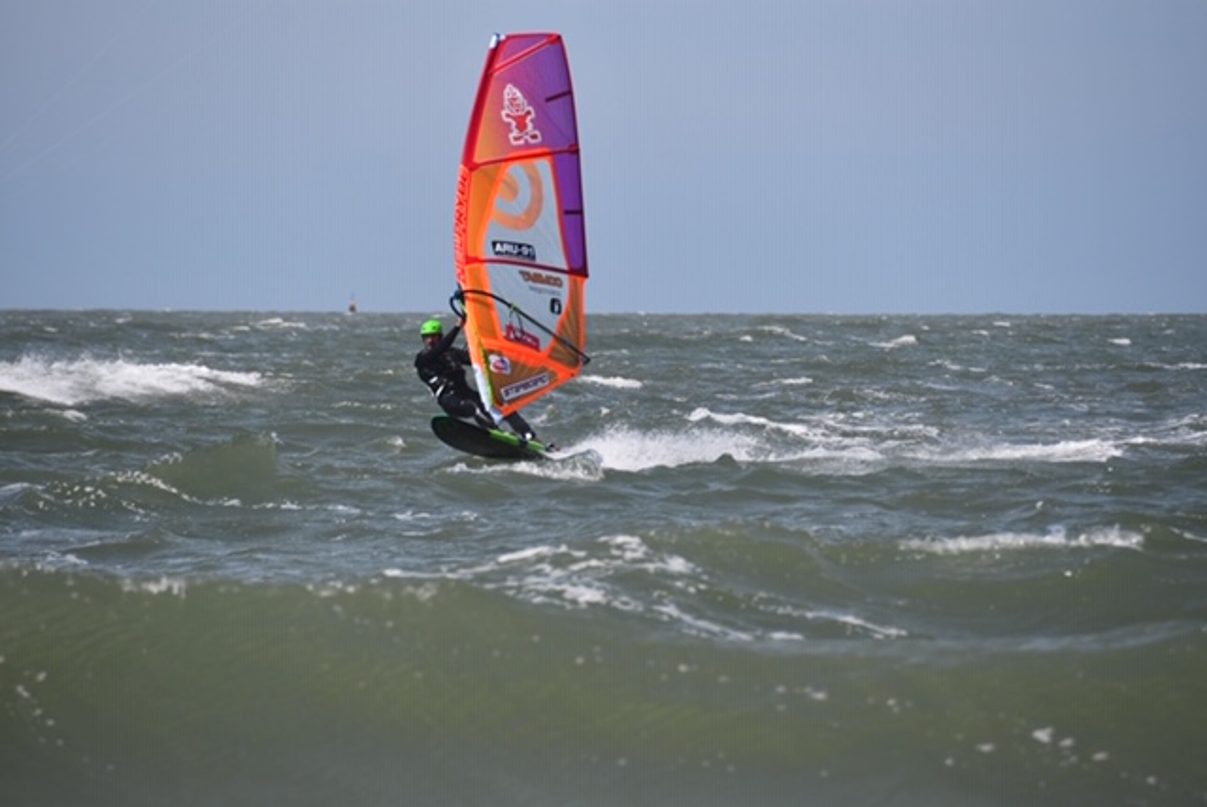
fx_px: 15101
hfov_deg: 4.6
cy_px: 404
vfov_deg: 3.1
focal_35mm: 450
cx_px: 604
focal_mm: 300
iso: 360
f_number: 8
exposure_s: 1/2000
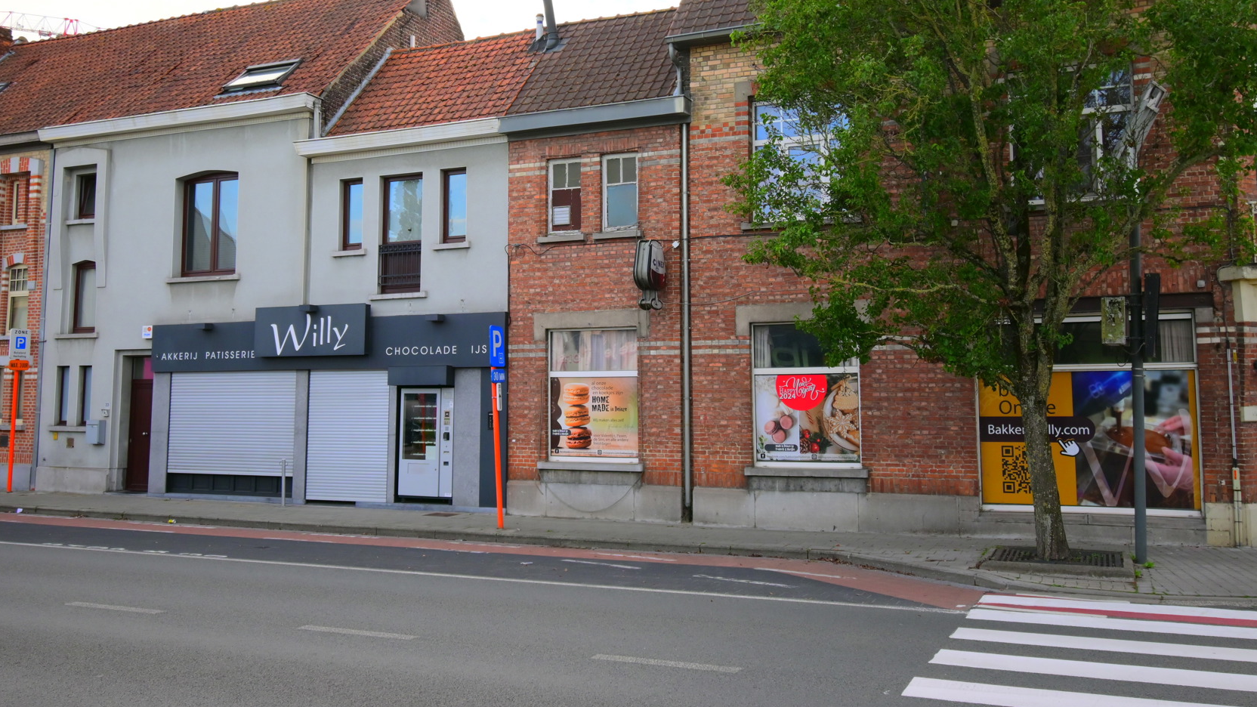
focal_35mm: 34
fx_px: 1133
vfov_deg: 34.5
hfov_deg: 58.0
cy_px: 286
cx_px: 604
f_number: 5.6
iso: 220
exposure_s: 1/250
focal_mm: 20
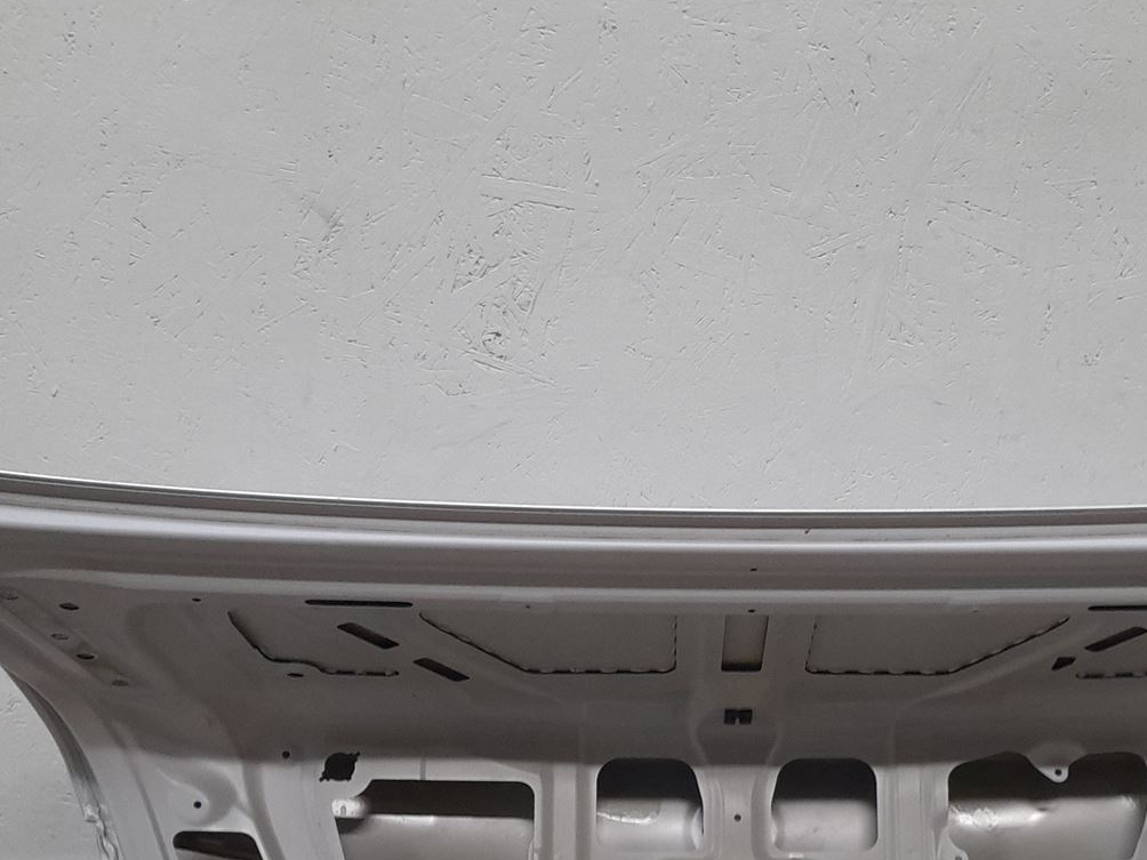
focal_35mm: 51
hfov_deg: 37.3
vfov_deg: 27.3
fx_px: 1690
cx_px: 722
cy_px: 809
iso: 250
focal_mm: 4.6
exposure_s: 1/50
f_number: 2
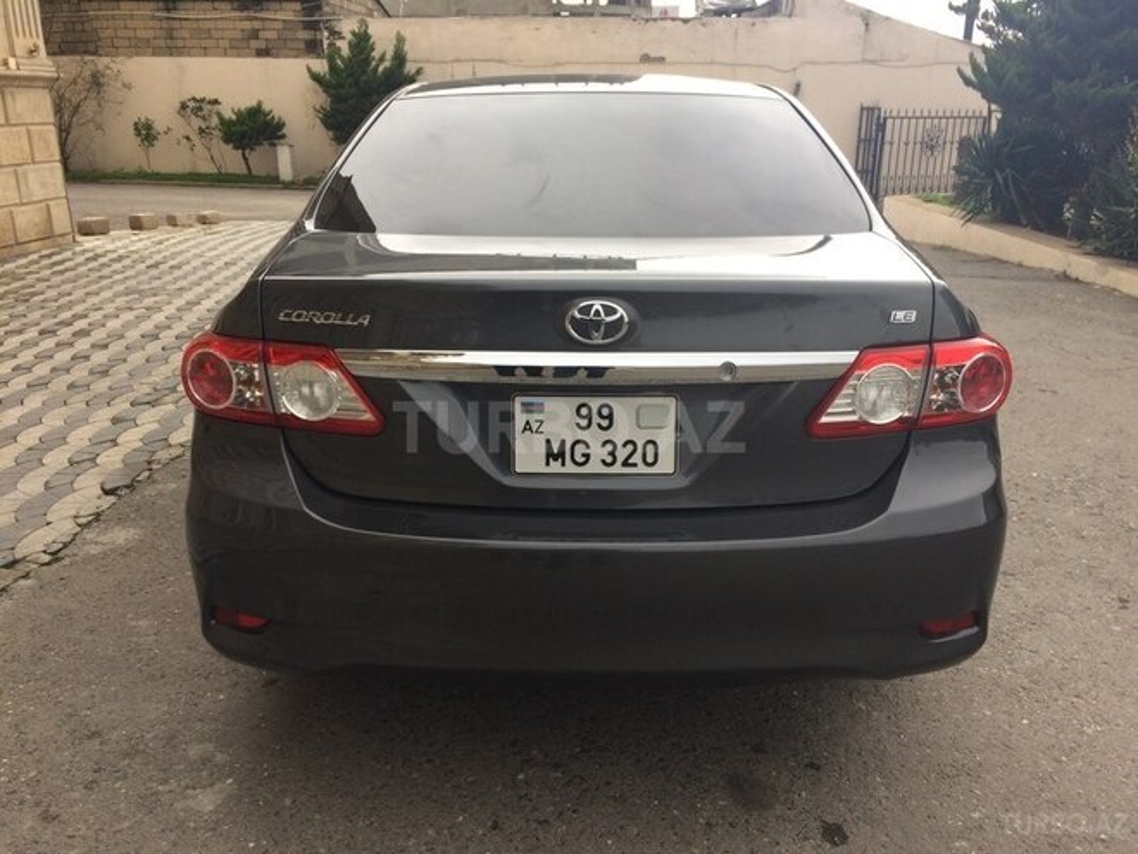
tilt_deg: -19.7
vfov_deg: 48.2
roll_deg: -1.2
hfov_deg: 61.7
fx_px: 953
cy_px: 427
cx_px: 569
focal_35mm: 29
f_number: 2.2
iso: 32
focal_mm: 4.15
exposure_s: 1/100
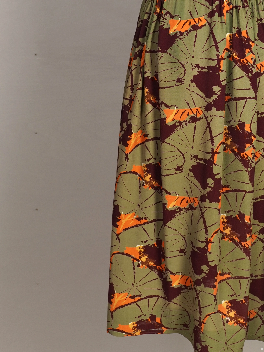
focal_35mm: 92
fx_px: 935
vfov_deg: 20.9
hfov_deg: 16.0
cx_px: 205
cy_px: 39
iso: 250
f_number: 6.3
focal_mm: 32
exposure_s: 1/20
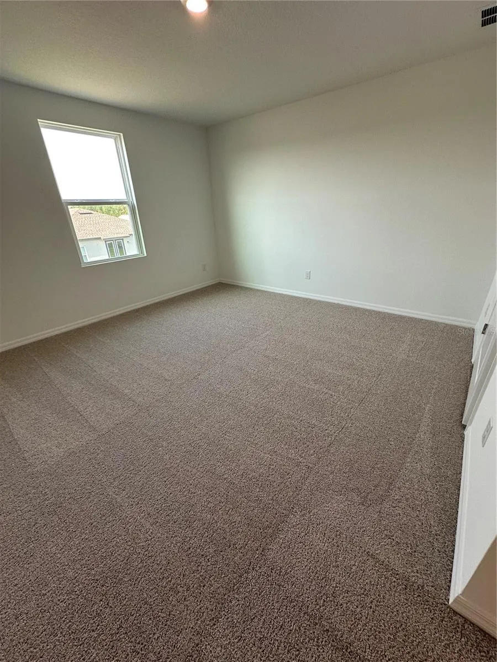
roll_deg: +2.5
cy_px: 331
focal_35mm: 14
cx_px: 248
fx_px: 268
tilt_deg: -25.8
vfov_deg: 102.1
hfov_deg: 85.7
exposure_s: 1/120
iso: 125
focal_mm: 2.22
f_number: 2.2
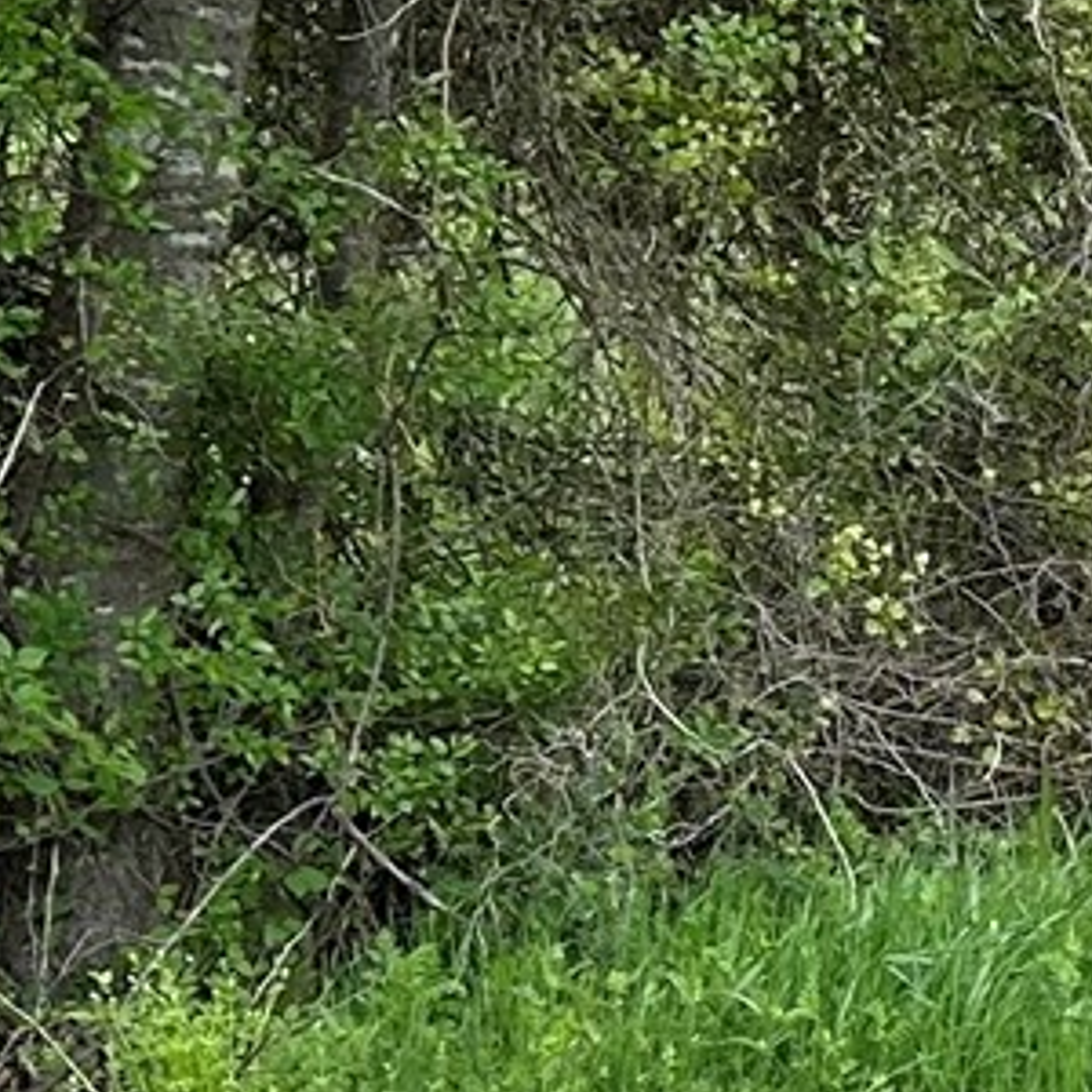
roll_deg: +2.5
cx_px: 2461
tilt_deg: -5.1
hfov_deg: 10.6
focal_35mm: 145
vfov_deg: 12.0
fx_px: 5175
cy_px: 473
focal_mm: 6.86
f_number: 1.78
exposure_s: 1/555
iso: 80
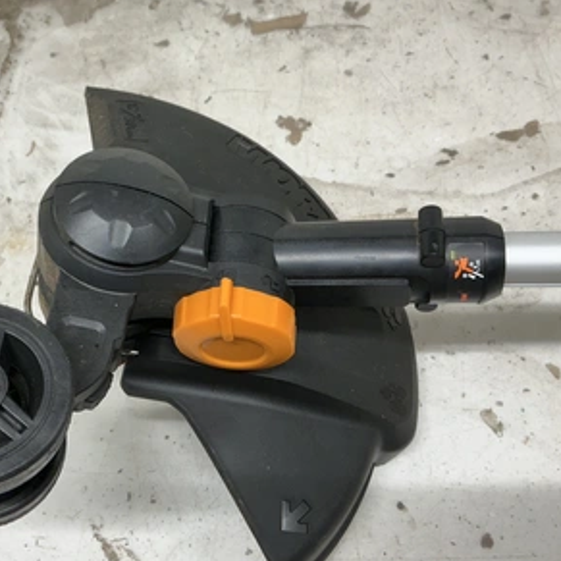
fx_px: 623
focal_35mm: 34
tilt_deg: -57.2
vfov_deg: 48.4
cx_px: 210
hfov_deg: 48.0
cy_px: 287
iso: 64
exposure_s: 1/120
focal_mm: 3
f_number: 1.8
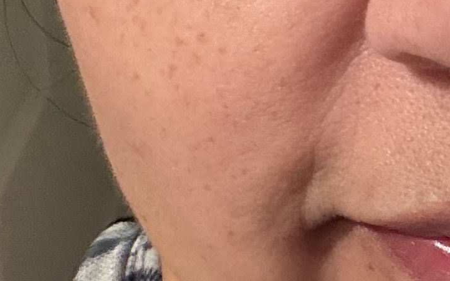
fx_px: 1668
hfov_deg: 14.7
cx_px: 595
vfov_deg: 9.1
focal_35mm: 136
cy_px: -247
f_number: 1.9
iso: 500
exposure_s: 1/30
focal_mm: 2.7
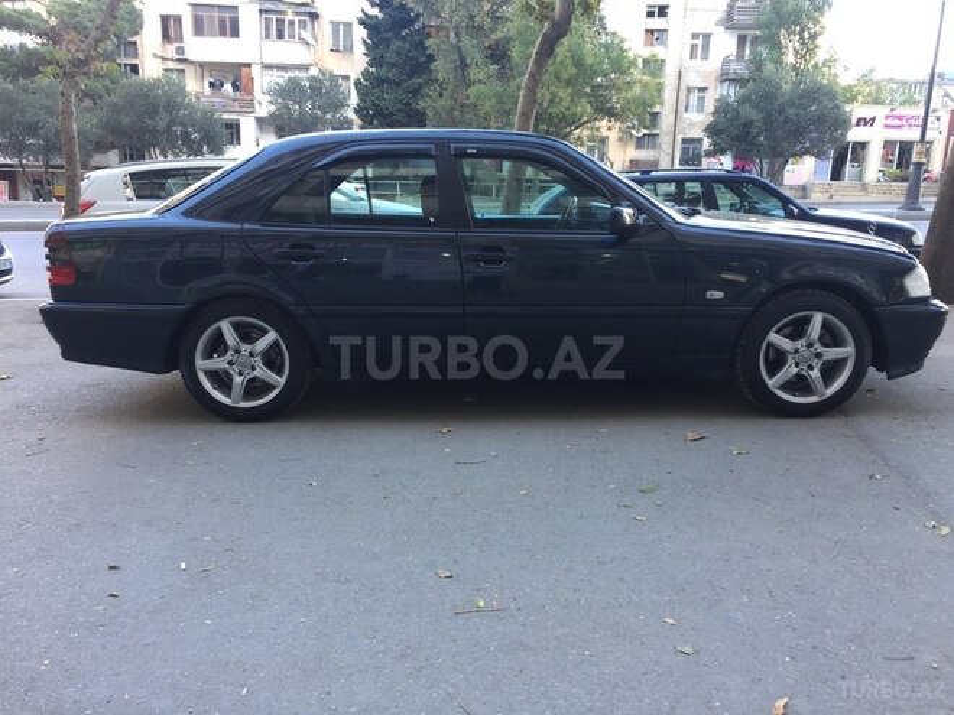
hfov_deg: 61.7
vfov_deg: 48.2
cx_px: 477
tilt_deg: -13.0
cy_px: 358
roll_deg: -2.5
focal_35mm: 29
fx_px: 799
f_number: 2.2
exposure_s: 1/50
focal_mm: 4.15
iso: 32
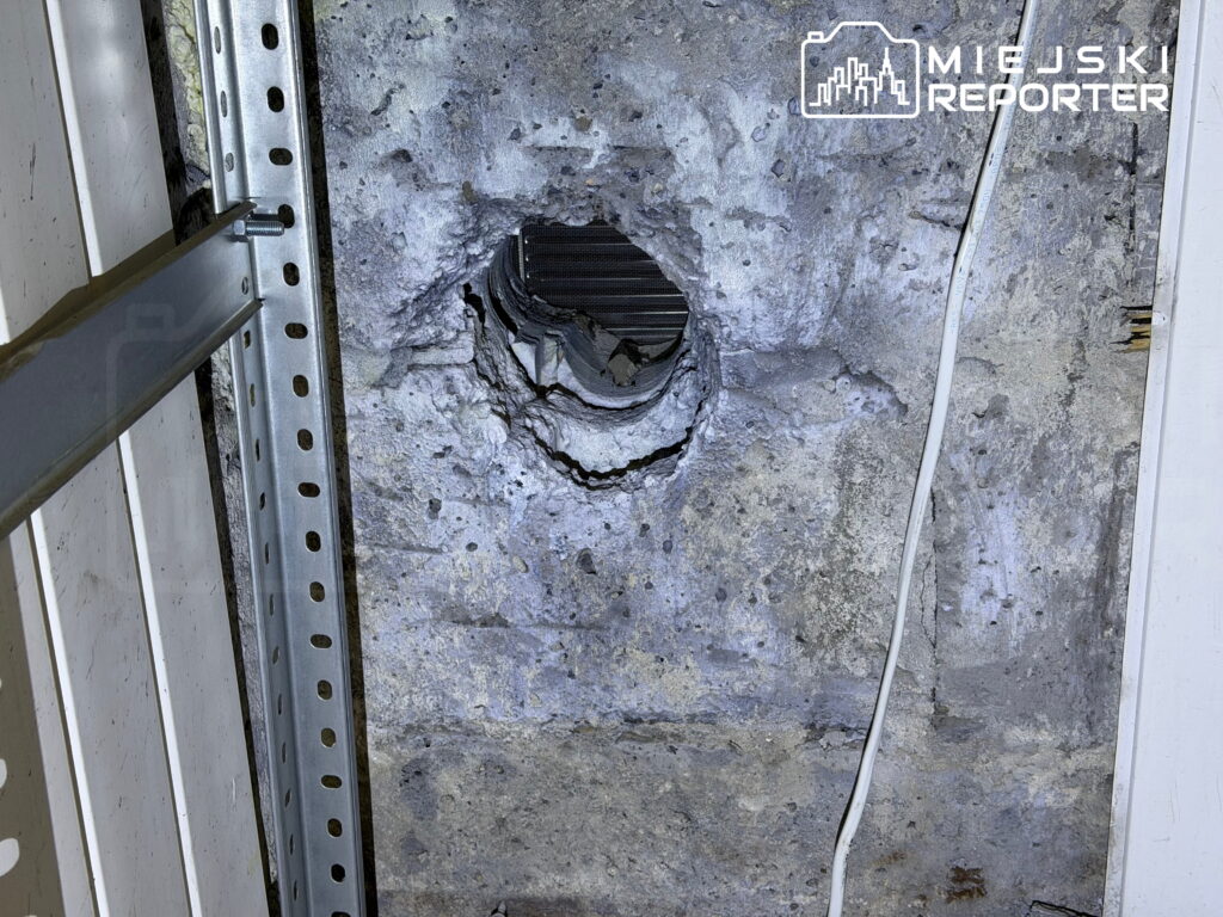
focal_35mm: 48
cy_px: 458
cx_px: 612
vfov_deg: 30.3
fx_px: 1696
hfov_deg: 39.7
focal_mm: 6.8
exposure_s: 1/62
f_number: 1.8
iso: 100
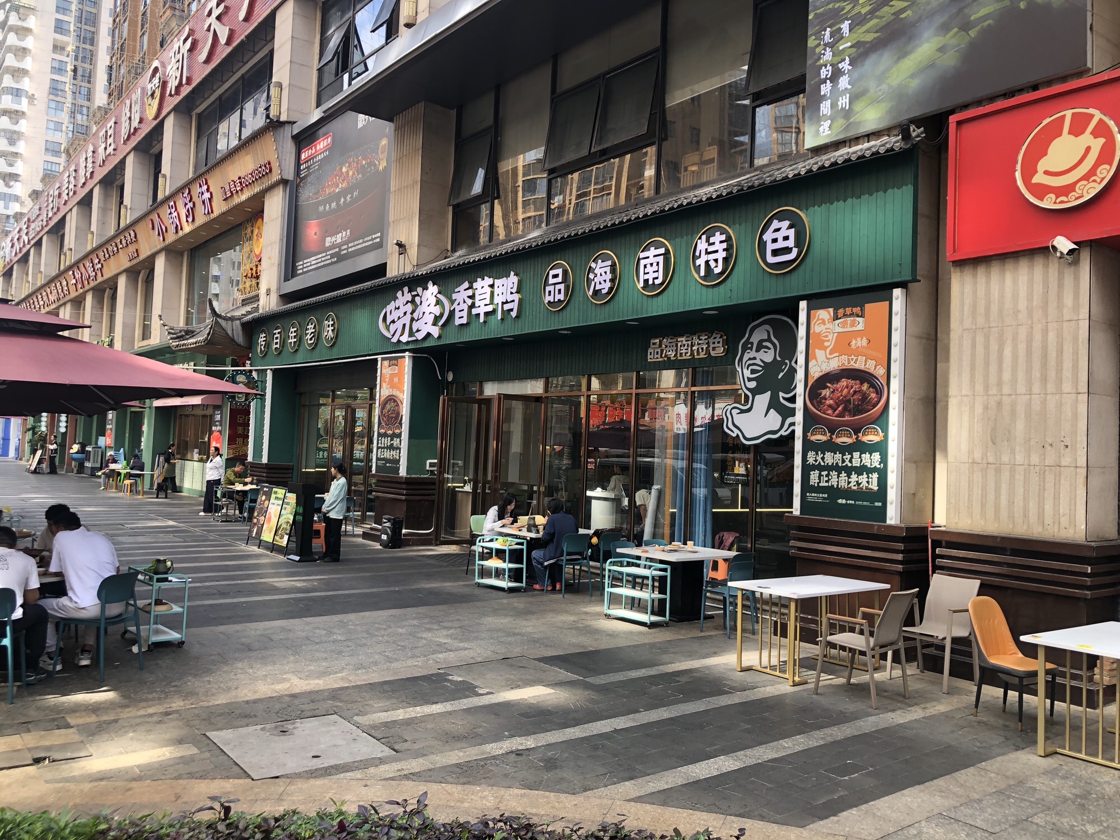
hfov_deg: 63.4
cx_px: 560
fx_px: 906
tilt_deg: +3.4
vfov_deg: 49.7
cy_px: 420
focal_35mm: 28
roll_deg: -3.2
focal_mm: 3.99
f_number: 1.8
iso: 25
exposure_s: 1/209
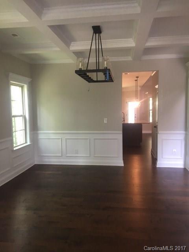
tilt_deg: +0.2
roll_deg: -1.1
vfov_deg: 61.7
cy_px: 126
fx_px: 211
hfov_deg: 48.2
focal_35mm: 29
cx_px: 94
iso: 125
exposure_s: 1/30
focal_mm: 4.15
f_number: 2.2
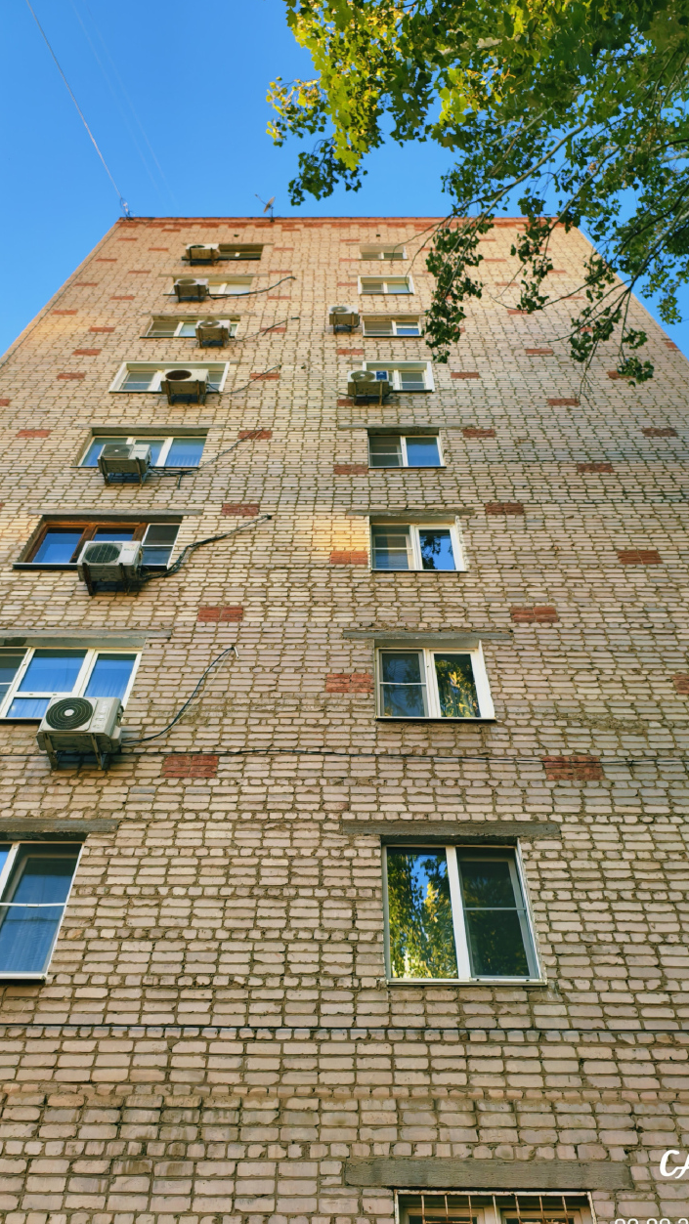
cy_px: 631
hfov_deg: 44.4
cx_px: 334
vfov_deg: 71.9
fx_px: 844
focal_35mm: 26
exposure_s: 1/561
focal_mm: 6.54
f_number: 1.57
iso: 72
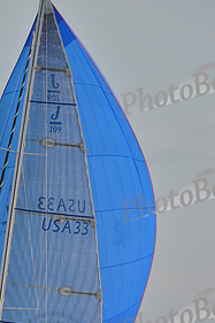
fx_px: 3704
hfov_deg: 3.3
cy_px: 269
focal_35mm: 413
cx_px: 62
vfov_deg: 5.0
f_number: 4.5
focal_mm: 200
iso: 280
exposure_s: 1/2000
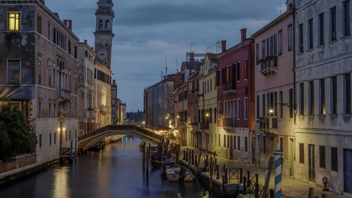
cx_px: 177
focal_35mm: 64
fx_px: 597
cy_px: 87
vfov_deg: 18.8
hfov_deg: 32.8
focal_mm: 29
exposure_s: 15
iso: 200
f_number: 4.5
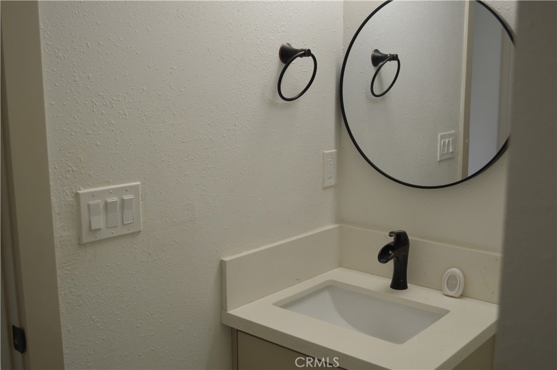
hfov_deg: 49.6
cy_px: 185
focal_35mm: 39
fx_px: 603
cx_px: 278
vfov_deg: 34.1
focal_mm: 26
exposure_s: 1/60
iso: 400
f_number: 4.2
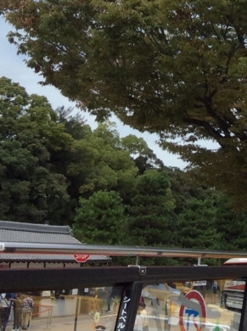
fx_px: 802
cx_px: 249
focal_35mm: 84
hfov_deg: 17.1
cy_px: -25
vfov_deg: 22.2
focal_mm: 3.3
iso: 32
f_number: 2.4
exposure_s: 1/1908
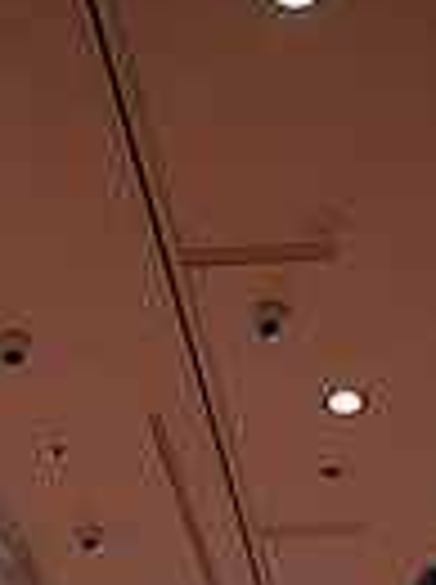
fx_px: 1735
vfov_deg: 14.5
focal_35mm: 103
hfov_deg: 14.3
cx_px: 218
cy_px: 1287
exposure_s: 1/500
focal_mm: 24
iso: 1250
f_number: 4
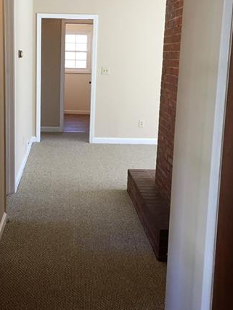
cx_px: 74
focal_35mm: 52
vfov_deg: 36.8
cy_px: 146
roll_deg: +0.1
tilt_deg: -10.0
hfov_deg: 27.8
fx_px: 467
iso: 40
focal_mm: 4.15
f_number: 2.2
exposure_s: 1/30
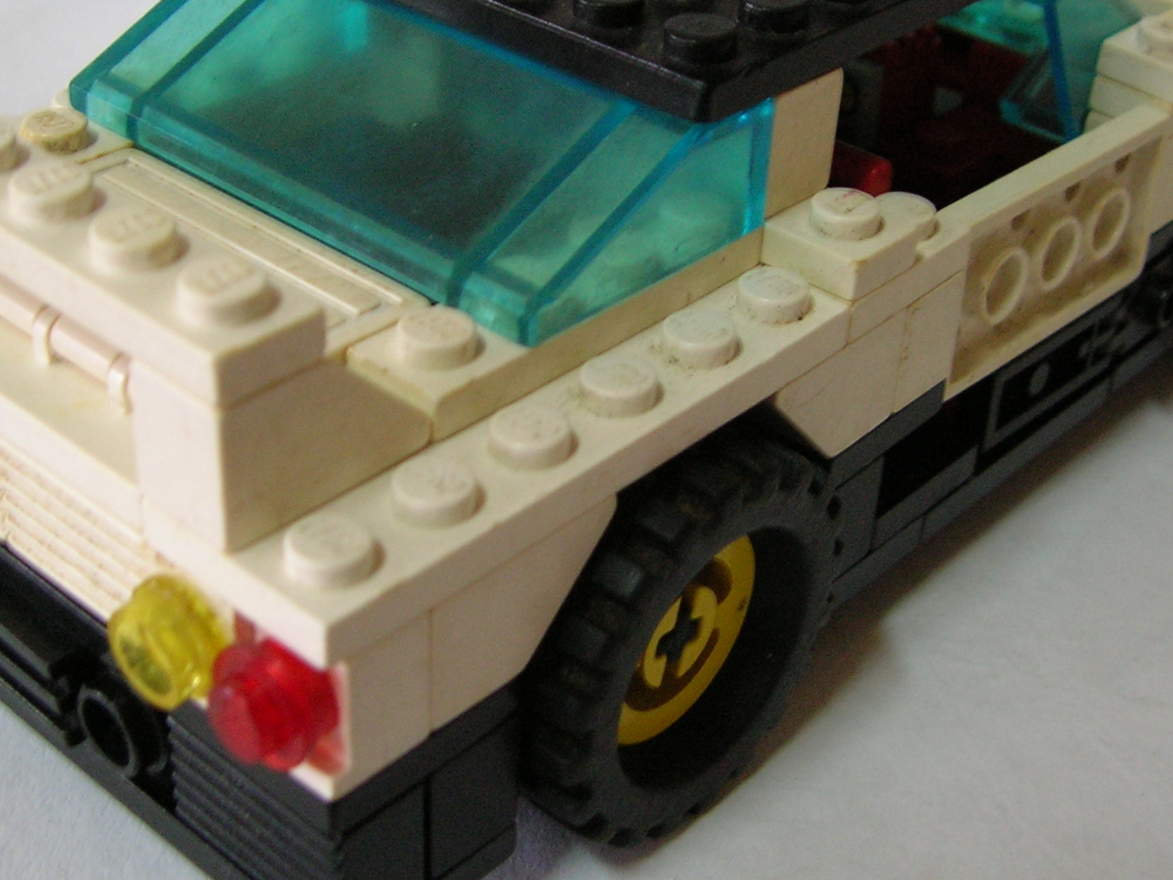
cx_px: 614
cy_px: 366
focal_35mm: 56
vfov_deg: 26.1
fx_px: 1898
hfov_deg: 34.3
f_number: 2.9
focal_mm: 5.7
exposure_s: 1/7.4
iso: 100
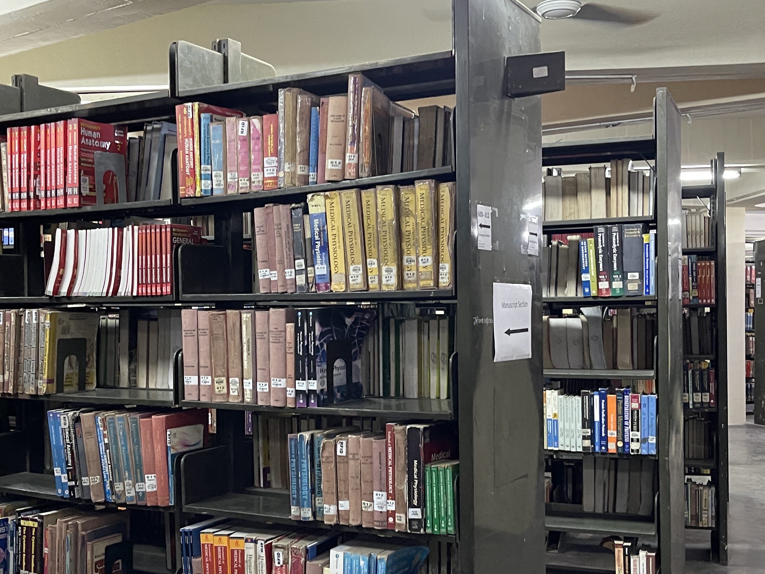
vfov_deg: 32.1
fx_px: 994
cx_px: 361
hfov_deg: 42.1
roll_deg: +0.3
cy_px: 335
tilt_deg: +0.8
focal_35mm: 45
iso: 400
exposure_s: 1/33
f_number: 1.6
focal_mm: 5.1
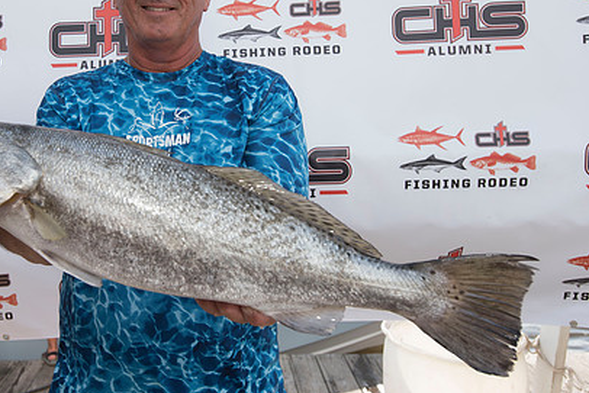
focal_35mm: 40
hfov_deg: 47.4
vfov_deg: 33.1
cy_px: 124
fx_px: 655
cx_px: 184
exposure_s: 1/500
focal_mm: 28
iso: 250
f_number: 7.1
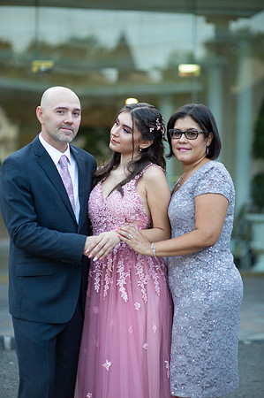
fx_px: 937
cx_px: 132
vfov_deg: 23.9
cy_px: 199
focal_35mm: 85
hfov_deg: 16.0
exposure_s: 1/500
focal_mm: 85
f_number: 2
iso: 250
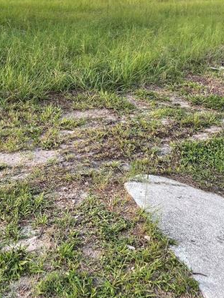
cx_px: 89
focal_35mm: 48
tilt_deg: -11.6
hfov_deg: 30.2
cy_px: 40
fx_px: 414
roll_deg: +0.7
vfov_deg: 37.5
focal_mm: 4.2
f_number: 1.6
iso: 32
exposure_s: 1/198
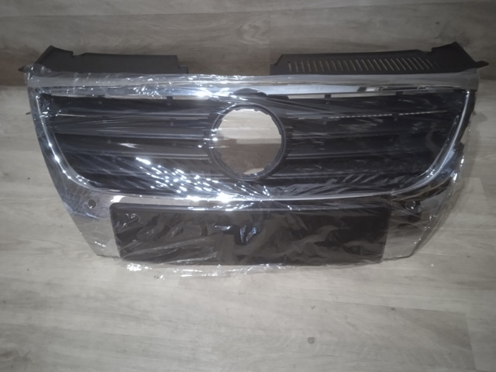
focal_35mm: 28
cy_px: 186
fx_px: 401
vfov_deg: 49.7
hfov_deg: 63.4
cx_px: 248
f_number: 2.2
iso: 1939
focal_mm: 3.43
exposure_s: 1/14.3
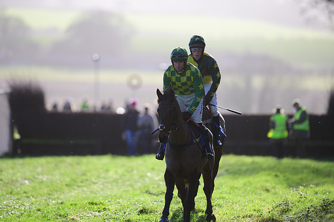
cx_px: 167
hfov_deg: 5.2
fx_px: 3709
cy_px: 111
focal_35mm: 400
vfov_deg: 3.4
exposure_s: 1/2000
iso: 400
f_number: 5
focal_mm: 400
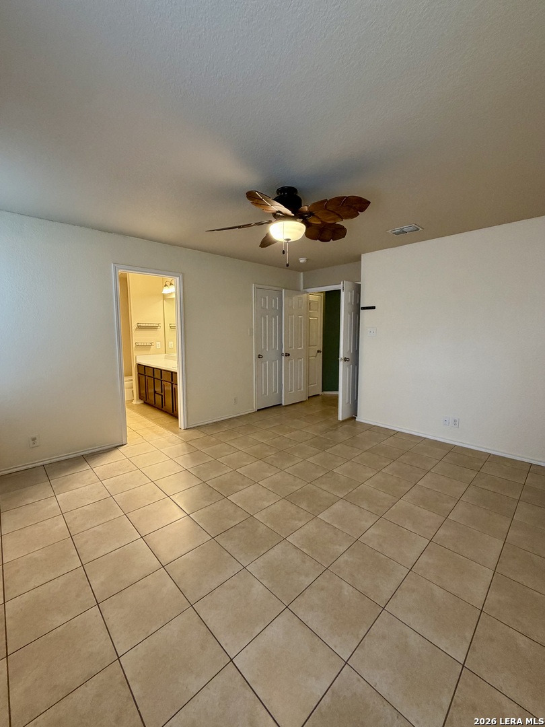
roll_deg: +0.8
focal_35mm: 14
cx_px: 272
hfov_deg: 85.7
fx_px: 294
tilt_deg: -6.6
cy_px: 364
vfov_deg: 102.1
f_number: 2.2
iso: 250
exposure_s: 1/60
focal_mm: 2.22
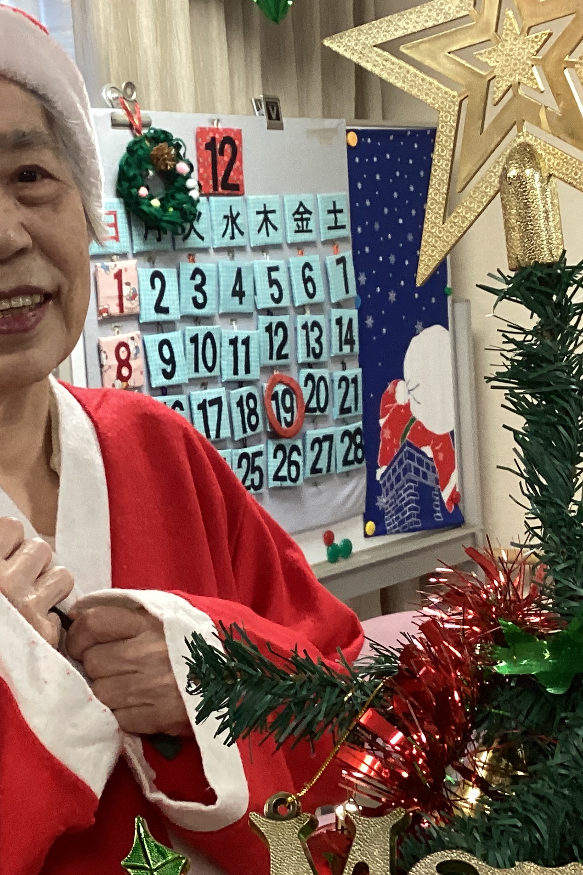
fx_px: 1603
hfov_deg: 20.5
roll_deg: +3.5
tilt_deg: -6.7
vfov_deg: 30.5
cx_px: 183
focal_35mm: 66
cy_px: 440
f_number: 2.4
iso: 200
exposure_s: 1/50
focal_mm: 3.3
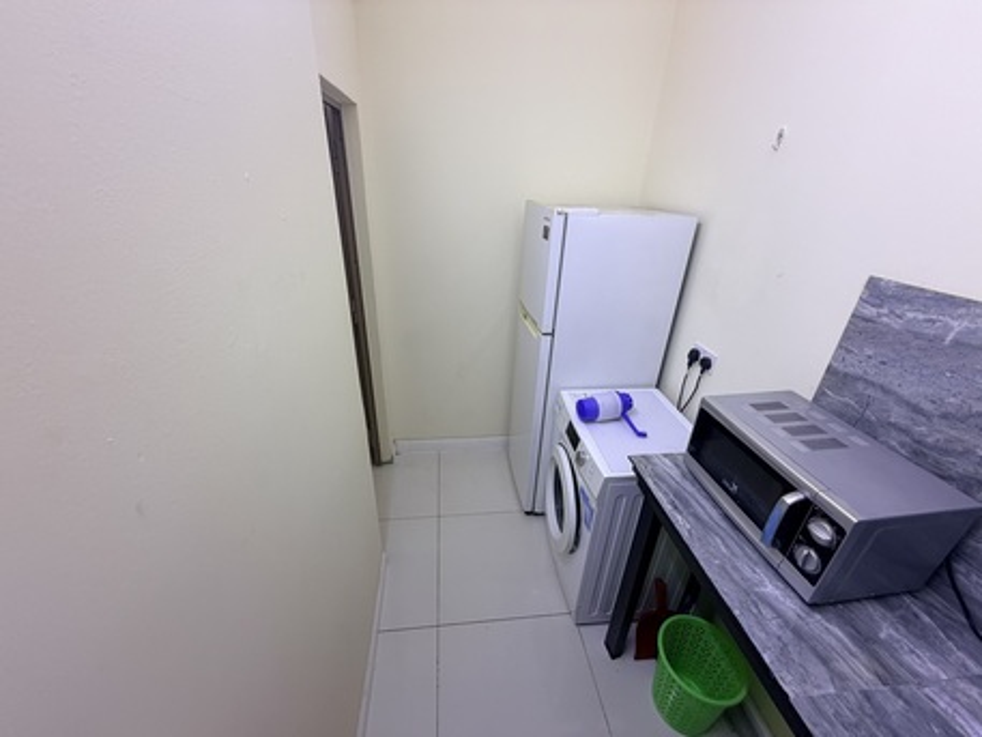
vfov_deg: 85.7
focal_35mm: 14
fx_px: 397
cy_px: 368
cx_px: 491
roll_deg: -2.3
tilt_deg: -24.6
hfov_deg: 102.0
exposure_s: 1/100
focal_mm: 2.22
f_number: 2.2
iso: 250
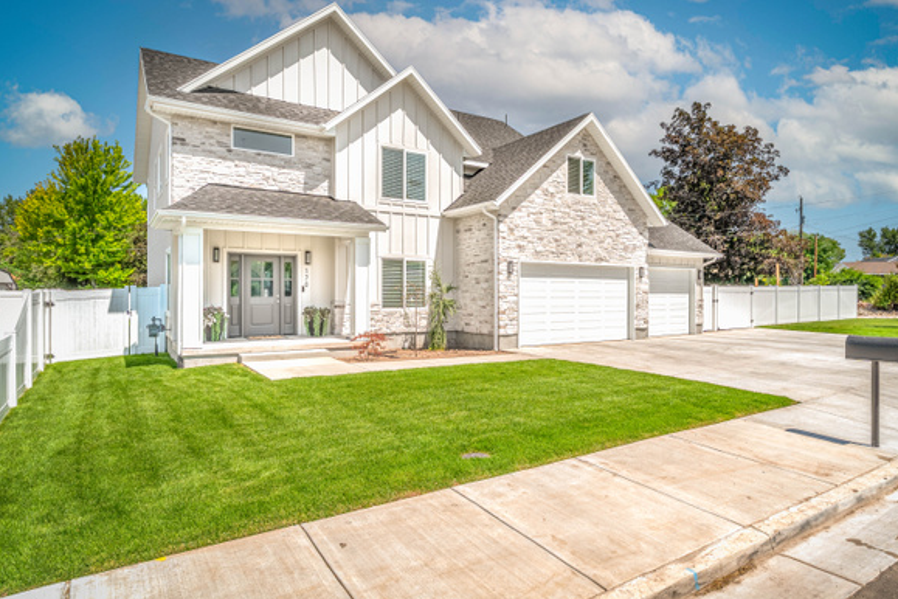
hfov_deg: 81.2
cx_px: 468
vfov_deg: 59.5
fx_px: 524
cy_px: 294
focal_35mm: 21
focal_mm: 19
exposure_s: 1/3200
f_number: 8
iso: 100
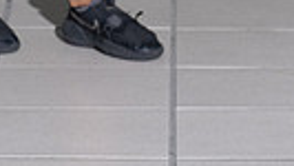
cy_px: -270
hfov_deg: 4.9
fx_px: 3463
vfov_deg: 2.7
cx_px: 49
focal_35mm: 444
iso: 1250
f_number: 5
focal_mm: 125
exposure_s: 1/160
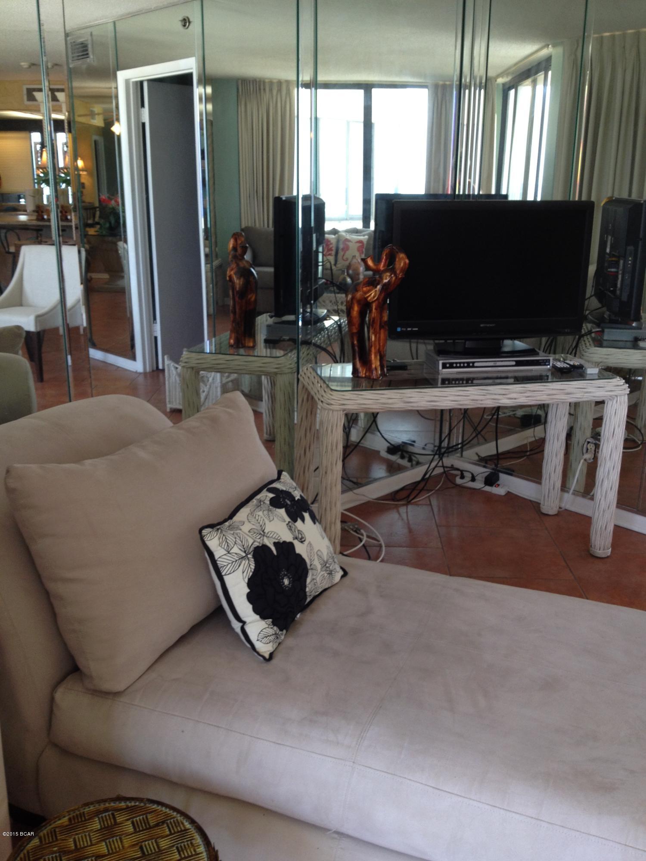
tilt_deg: -19.3
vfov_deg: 52.6
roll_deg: +2.4
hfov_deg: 40.7
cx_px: 323
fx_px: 871
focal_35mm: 35
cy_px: 430
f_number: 2.4
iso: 50
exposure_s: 1/40
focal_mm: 4.28
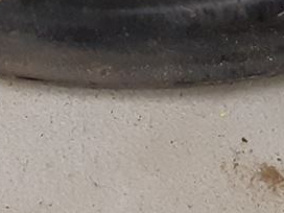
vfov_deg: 6.4
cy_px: -581
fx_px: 1608
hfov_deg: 10.0
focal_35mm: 196
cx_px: -15
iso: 200
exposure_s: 1/50
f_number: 1.7
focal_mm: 3.93
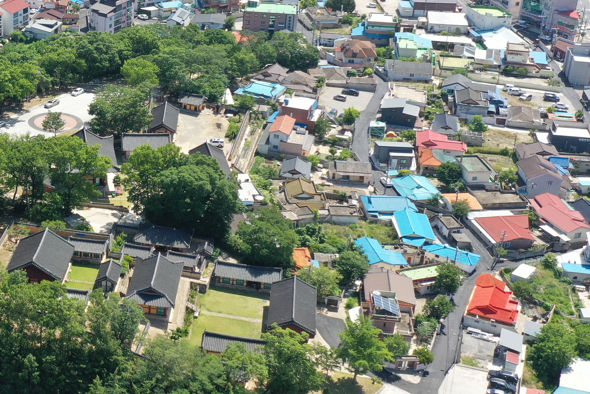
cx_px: 7
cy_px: 162
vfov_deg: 20.3
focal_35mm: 67
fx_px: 1098
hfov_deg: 28.3
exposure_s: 1/320
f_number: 5
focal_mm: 10.26
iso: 100
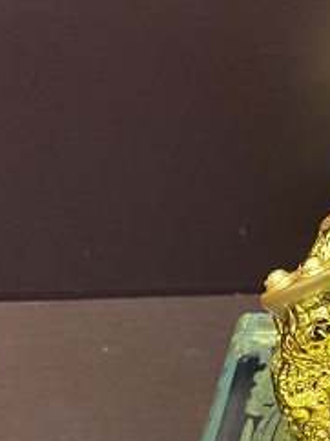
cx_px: 436
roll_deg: -0.4
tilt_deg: -18.8
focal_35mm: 86
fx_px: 1095
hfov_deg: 16.2
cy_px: 231
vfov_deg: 22.8
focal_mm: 4.25
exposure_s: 1/33
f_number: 1.8
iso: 640
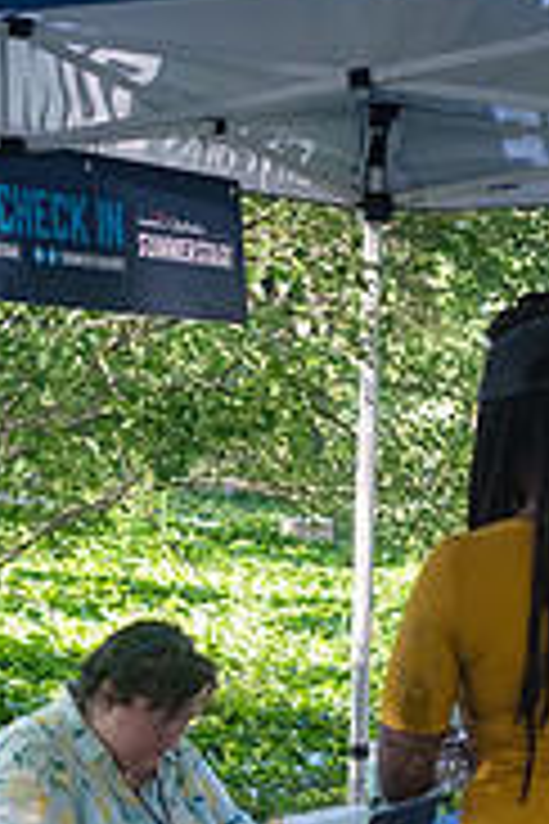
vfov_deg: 18.2
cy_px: 696
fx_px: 2539
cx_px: 414
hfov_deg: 12.3
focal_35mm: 111
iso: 2000
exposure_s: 1/500
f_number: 3.5
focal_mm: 35
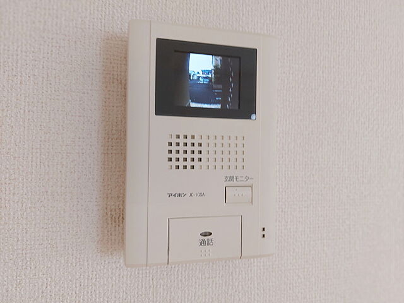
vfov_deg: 56.8
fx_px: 280
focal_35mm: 24
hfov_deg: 71.6
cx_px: 202
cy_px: 152
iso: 125
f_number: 1.8
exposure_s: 1/24
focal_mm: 5.23
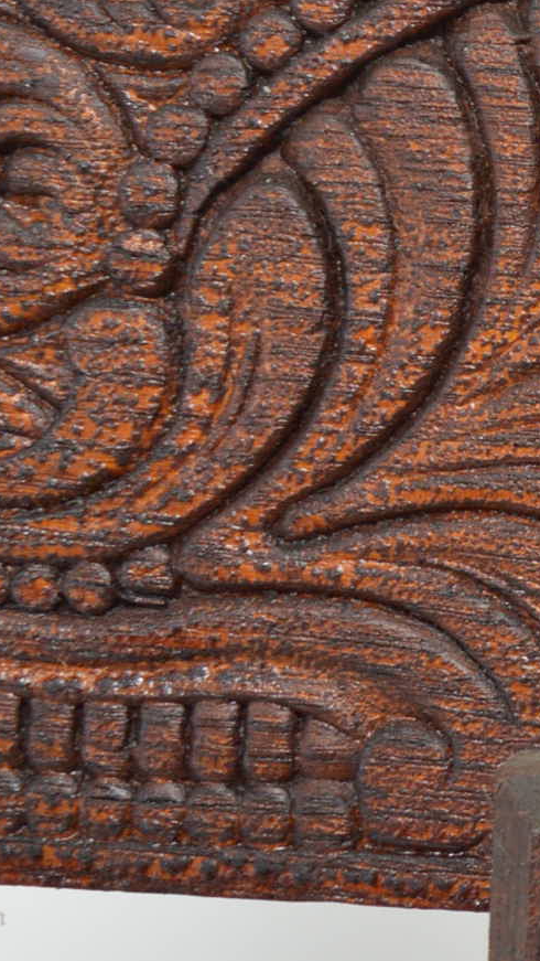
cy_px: 165
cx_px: 1523
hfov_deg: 7.7
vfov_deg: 15.1
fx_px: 3589
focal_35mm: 141
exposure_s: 1/80
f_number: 9
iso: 800
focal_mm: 26
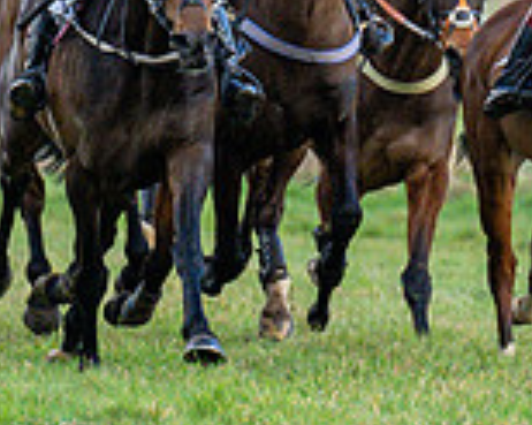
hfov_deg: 1.5
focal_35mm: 1266
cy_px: -25
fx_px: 19921
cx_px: 763
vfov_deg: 1.2
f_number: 4
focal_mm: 200
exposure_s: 1/2500
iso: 640
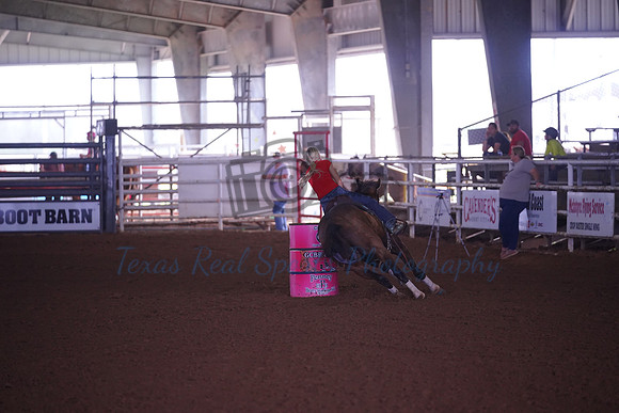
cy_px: 206
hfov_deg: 10.3
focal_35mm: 200
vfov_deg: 6.9
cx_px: 310
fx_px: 3440
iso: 3200
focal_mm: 200
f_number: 2.8
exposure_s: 1/1600
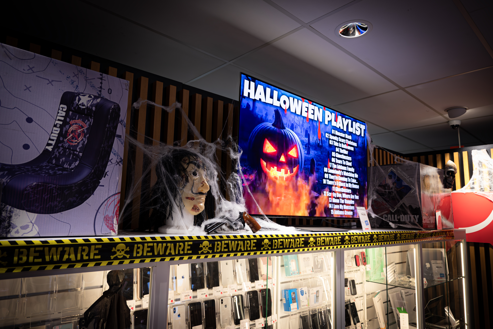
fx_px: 329
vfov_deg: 53.1
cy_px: 164
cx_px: 246
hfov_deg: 73.7
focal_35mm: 24
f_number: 3.5
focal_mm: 16
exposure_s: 1/125
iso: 640
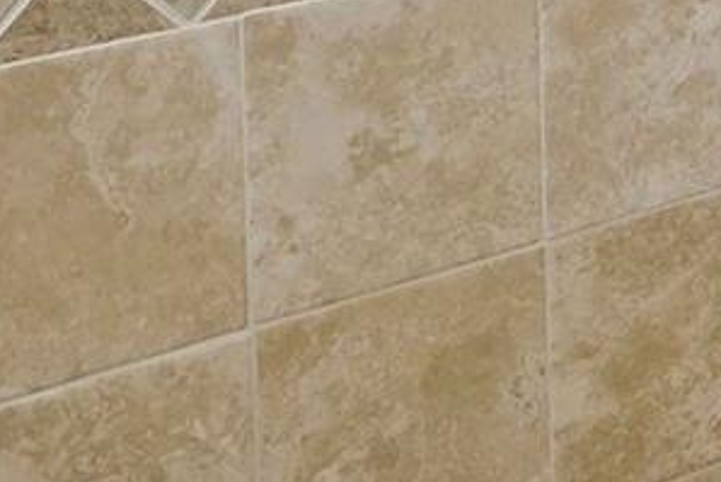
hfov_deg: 16.4
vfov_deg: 10.4
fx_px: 2204
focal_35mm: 110
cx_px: 1173
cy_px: -762
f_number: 4.5
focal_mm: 16
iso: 400
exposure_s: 1/160
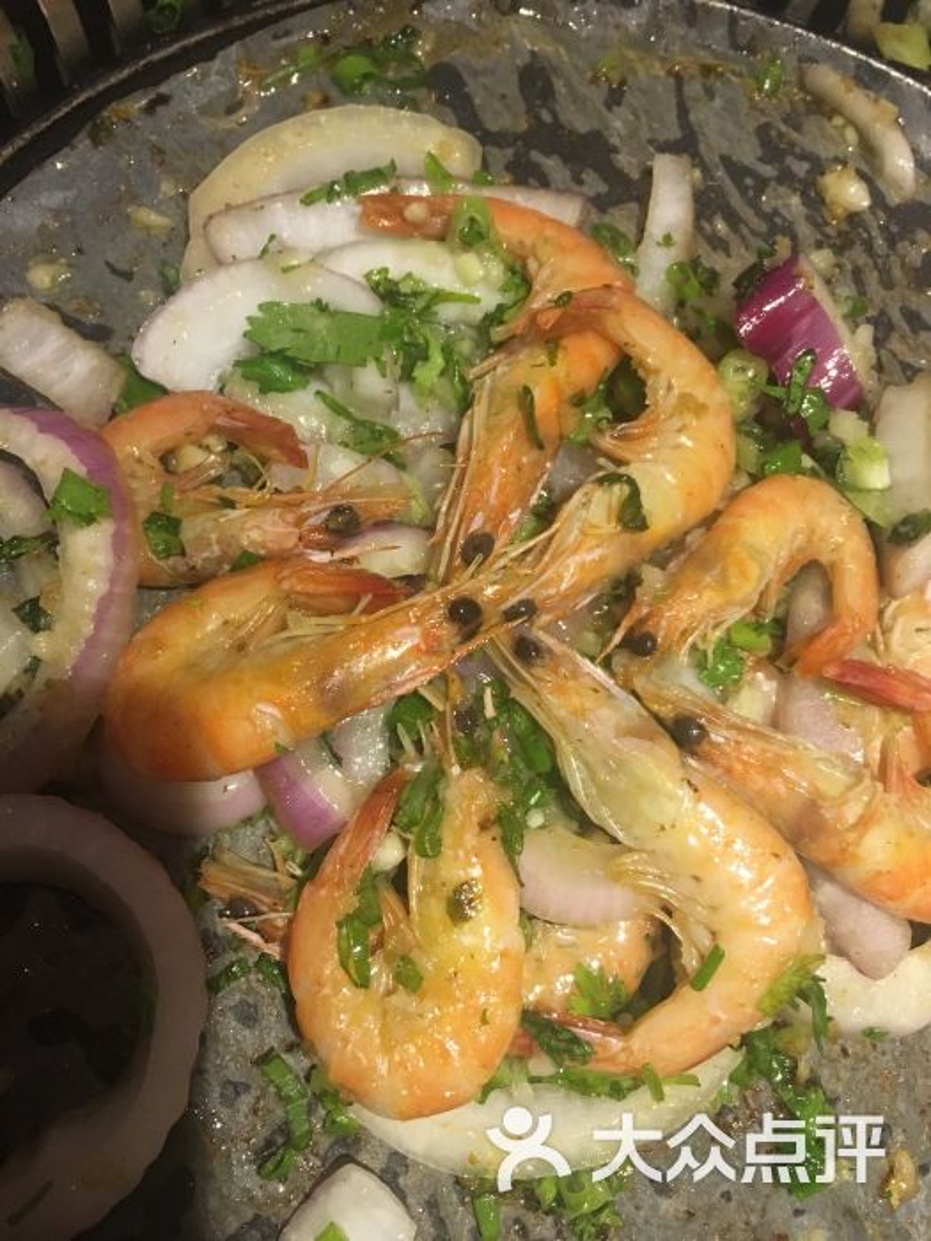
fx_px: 1040
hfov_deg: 48.2
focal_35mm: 29
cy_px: 620
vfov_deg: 61.7
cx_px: 466
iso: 200
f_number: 2.2
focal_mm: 4.15
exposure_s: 1/33
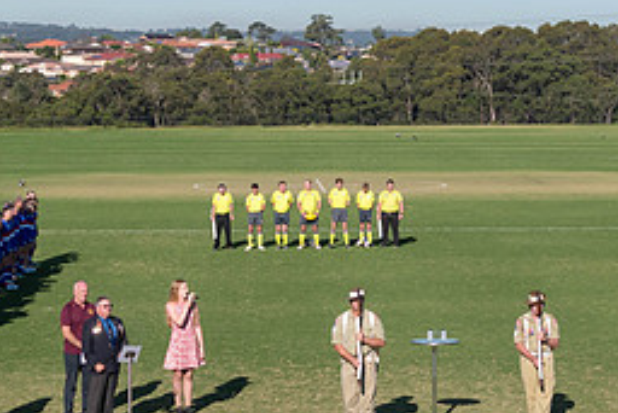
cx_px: 401
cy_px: 84
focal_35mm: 121
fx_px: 2078
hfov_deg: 16.9
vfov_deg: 11.3
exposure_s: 1/1600
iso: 400
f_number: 7.1
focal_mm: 35
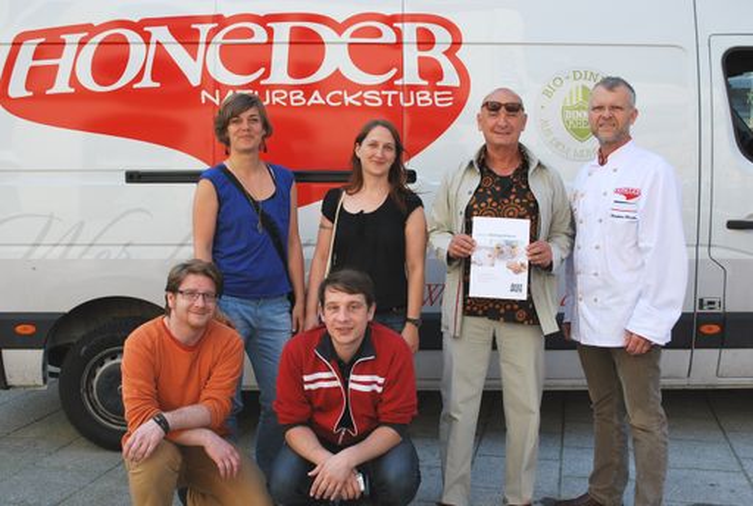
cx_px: 376
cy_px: 253
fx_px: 818
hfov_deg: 49.4
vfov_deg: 34.4
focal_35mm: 39
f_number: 5.6
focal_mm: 26
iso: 100
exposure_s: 1/125
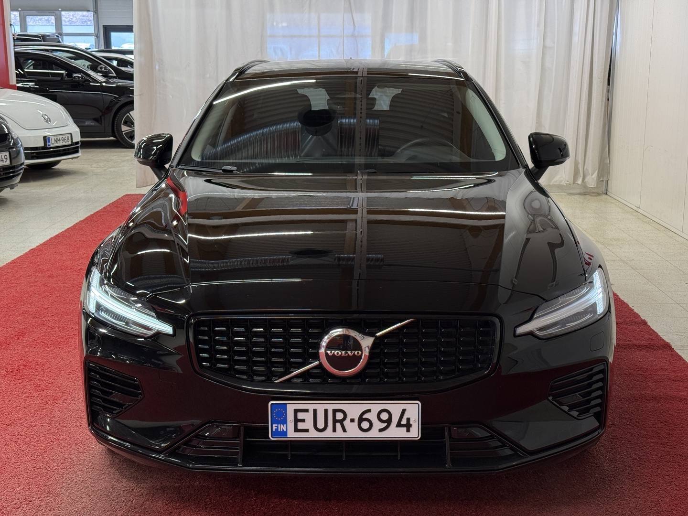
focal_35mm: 48
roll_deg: +0.3
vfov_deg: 30.3
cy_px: 258
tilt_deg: -11.3
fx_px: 954
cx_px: 344
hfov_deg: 39.7
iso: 50
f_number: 1.78
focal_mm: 6.76
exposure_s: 1/58
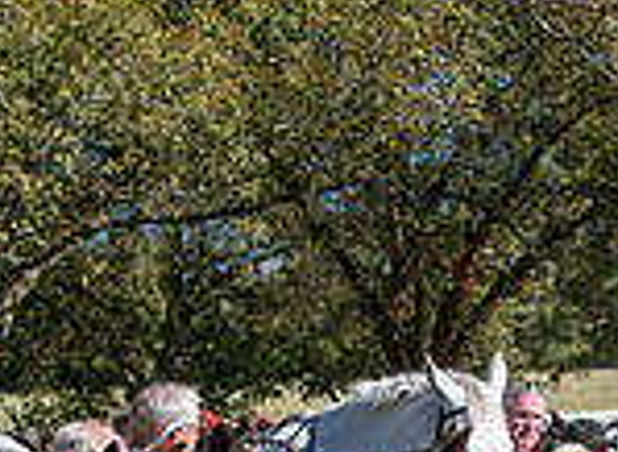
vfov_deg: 4.1
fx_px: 6247
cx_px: 716
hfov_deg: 5.6
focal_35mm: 353
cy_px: 397
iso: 100
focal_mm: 82
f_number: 5.6
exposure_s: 1/200
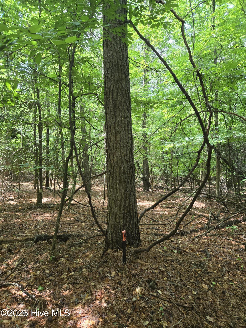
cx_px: 123
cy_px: 164
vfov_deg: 73.9
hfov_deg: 58.9
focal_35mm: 23
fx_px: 218
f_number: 1.8
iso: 160
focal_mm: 5.4
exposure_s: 1/180
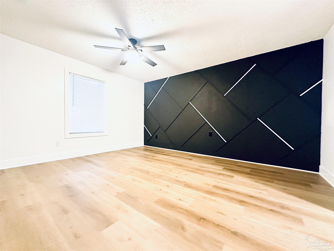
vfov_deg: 85.7
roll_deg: -1.2
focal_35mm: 14
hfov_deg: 102.1
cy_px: 126
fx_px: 135
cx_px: 167
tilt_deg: +0.3
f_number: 2.2
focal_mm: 2.22
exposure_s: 1/60
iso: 800
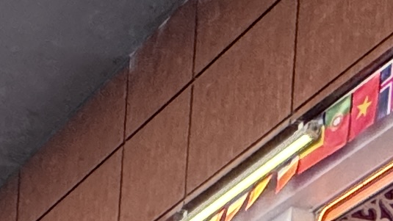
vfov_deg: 7.8
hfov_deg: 15.3
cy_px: 828
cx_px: -370
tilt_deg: -0.7
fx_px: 1198
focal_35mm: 115
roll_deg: -3.7
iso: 250
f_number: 2.2
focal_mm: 2.22
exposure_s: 1/100
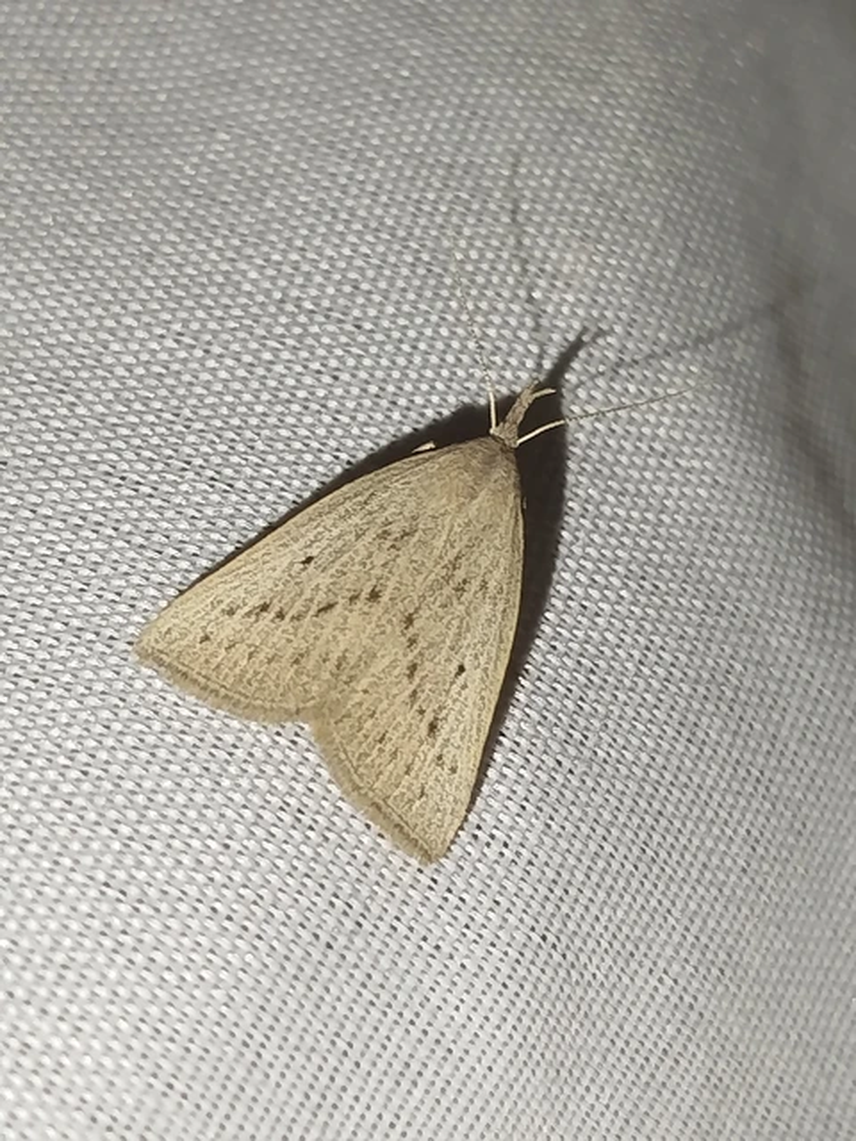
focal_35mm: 79
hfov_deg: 18.7
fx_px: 2605
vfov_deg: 24.7
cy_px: 570
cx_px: 428
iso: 100
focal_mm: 5.31
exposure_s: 1/50
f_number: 1.7
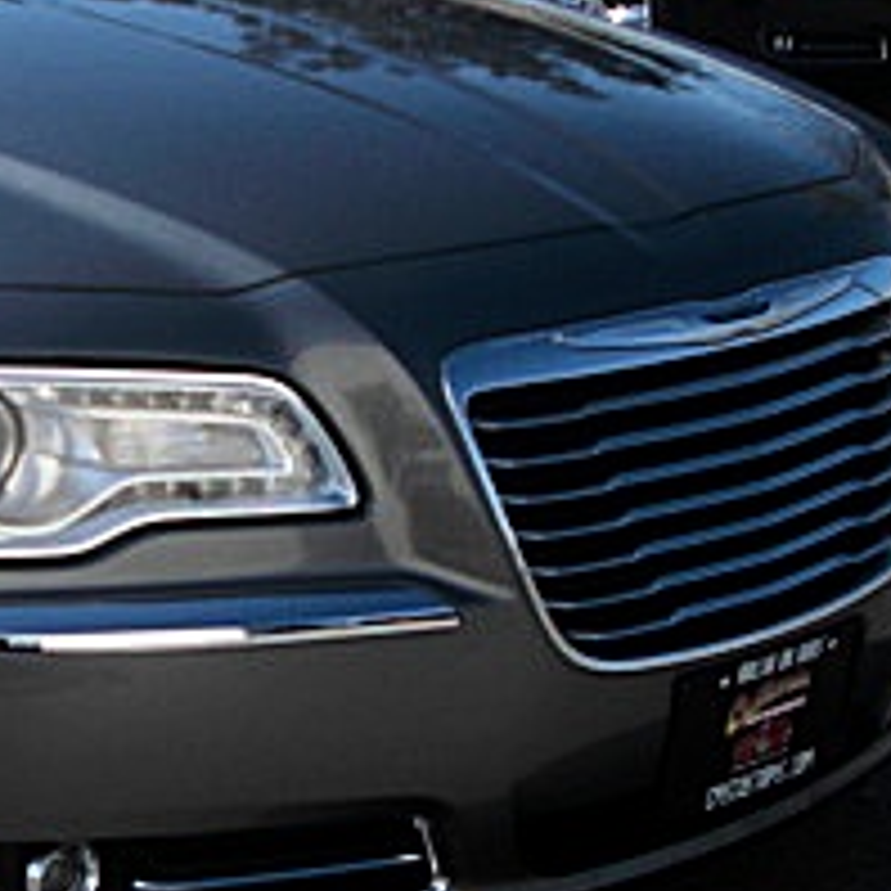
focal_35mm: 103
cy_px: 526
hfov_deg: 16.5
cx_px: -14
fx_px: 2999
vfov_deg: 16.9
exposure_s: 1/640
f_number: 2.8
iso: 50
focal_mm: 6.3
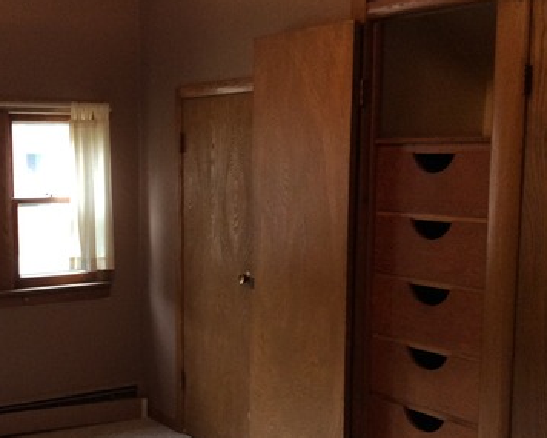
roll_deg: +2.3
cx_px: 169
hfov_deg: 33.2
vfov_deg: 27.0
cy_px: 284
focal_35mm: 56
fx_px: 907
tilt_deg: -9.5
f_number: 2.4
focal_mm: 3.3
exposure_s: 1/24
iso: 125
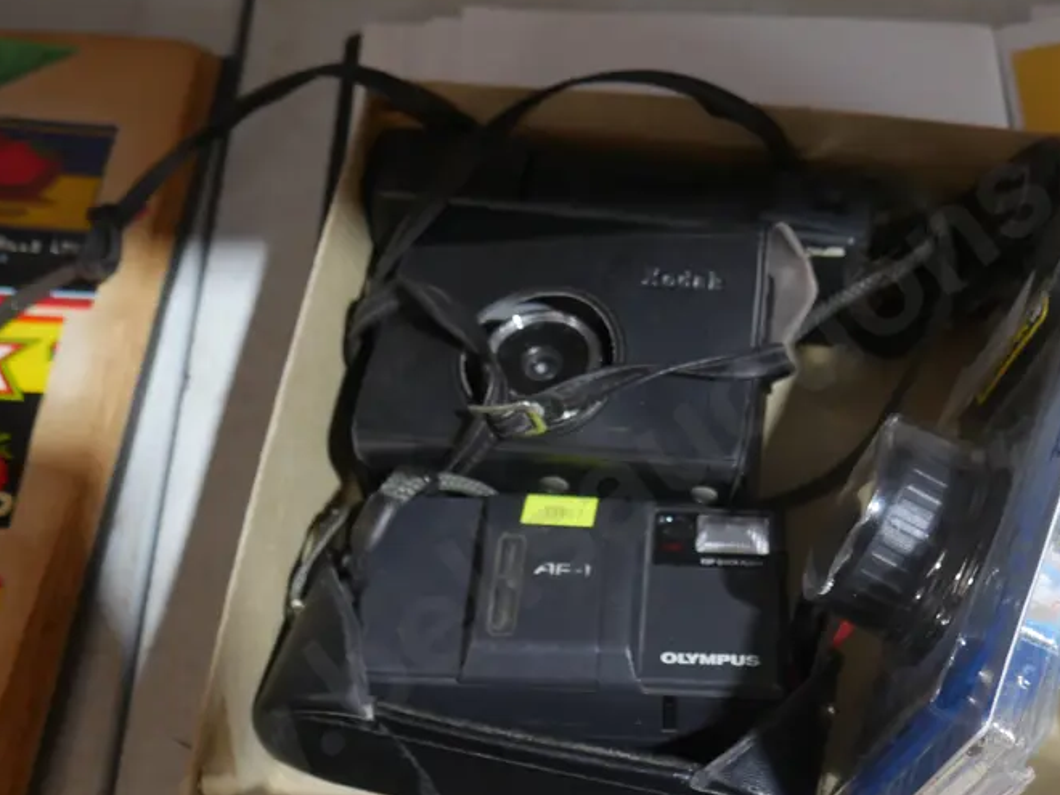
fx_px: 1807
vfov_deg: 24.8
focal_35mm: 59
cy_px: 439
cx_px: 692
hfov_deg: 32.5
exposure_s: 1/60
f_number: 4.1
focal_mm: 19
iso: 800
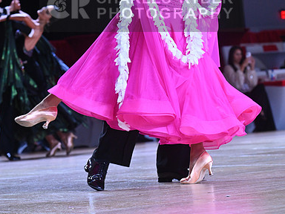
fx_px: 1556
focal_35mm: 189
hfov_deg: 10.5
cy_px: 7
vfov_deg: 7.8
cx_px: 142
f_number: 7.1
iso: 2500
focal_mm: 130
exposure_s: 1/400
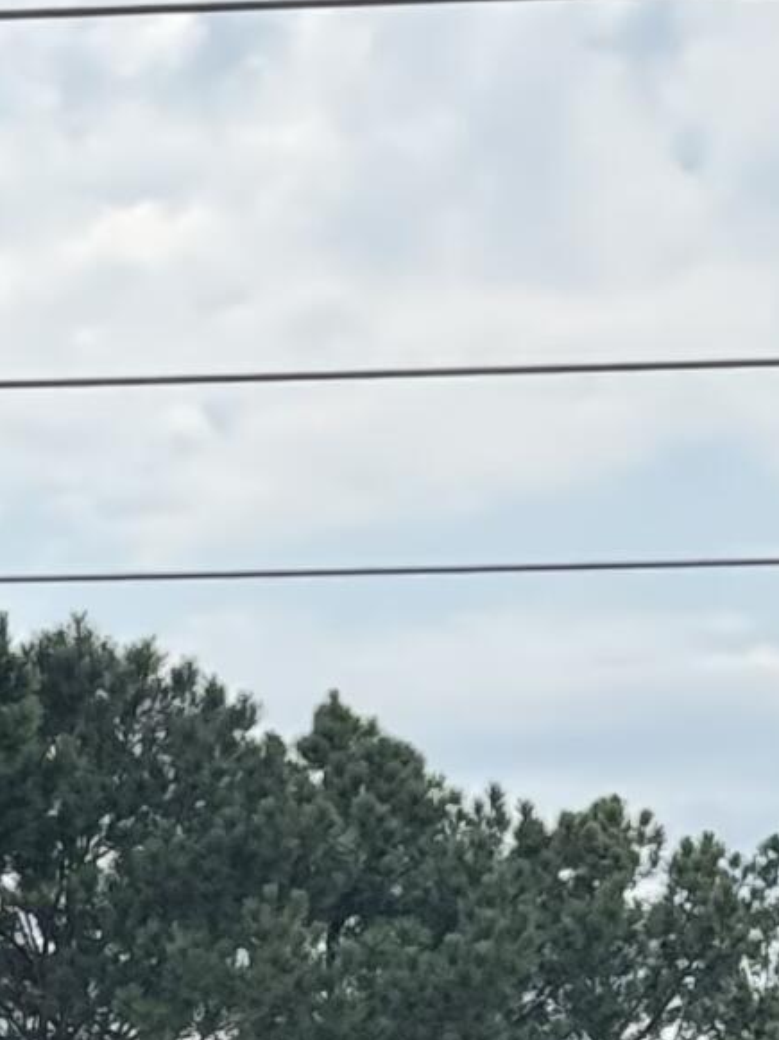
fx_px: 7450
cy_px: 1688
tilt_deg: -0.1
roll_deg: -0.7
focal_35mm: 248
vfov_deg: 7.8
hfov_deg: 5.7
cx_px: -1415
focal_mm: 6.76
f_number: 1.78
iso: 64
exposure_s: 1/1923
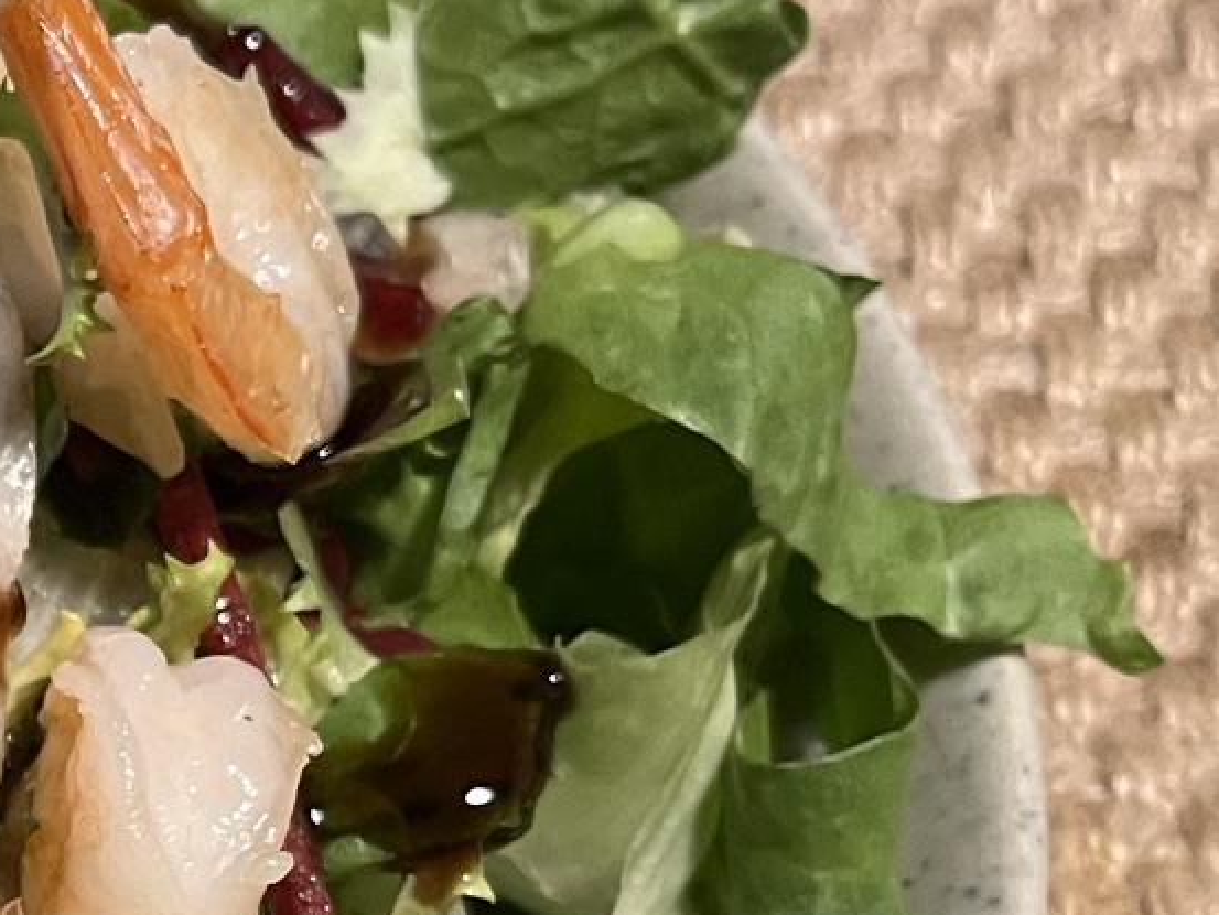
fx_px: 3311
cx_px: -589
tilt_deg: -58.5
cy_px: 1049
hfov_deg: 18.6
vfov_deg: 15.3
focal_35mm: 94
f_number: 1.6
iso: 500
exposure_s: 1/60
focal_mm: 5.1
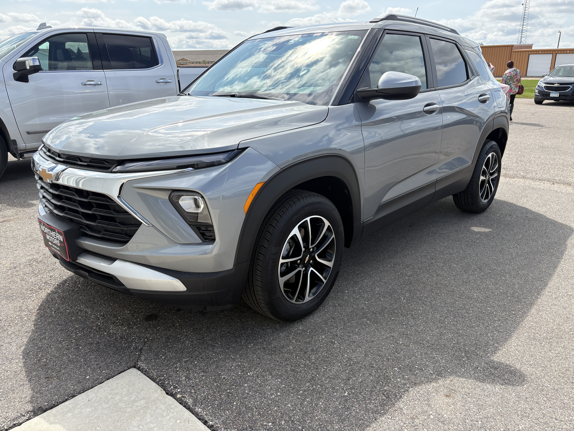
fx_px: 431
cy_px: 216
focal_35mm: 26
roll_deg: +1.7
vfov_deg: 53.1
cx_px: 287
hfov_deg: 67.3
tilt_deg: -18.9
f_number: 1.6
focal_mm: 5.96
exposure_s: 1/2364
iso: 64
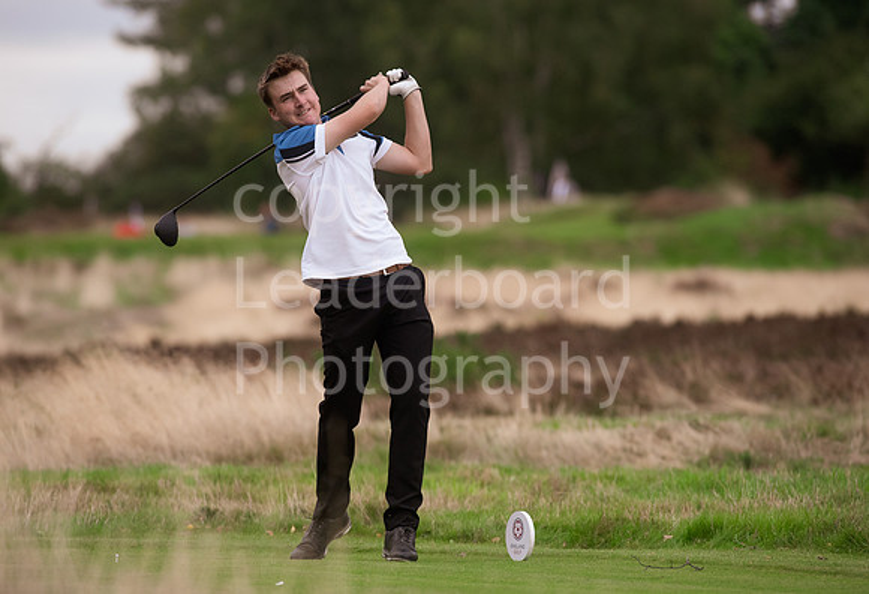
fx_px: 7901
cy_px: 278
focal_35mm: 325
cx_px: 395
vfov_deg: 4.3
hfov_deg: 6.3
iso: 1250
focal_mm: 300
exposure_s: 1/2000
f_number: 5.6
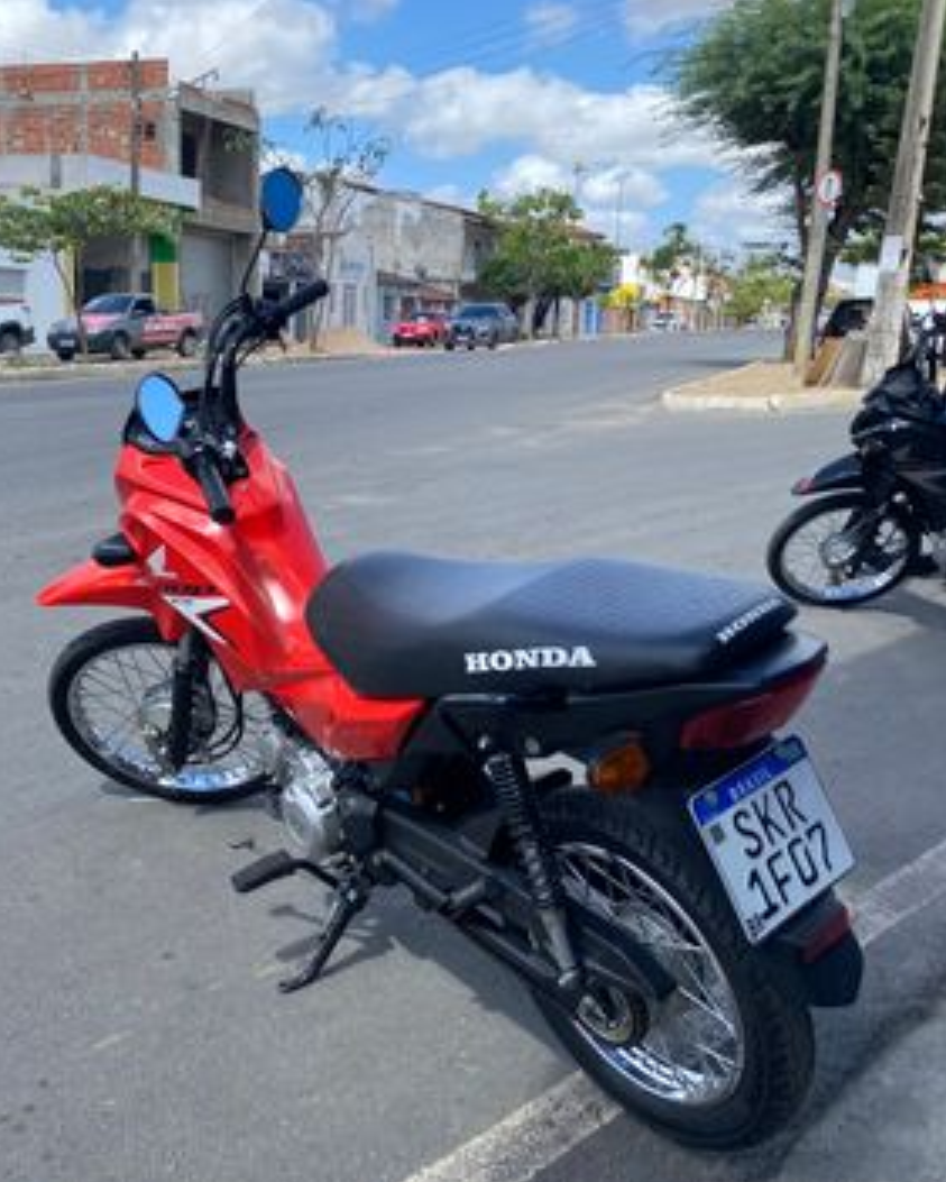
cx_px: 394
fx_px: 1189
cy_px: 589
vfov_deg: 52.8
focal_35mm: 34
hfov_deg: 43.2
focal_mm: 4.25
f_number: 1.8
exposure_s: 1/1464
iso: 32
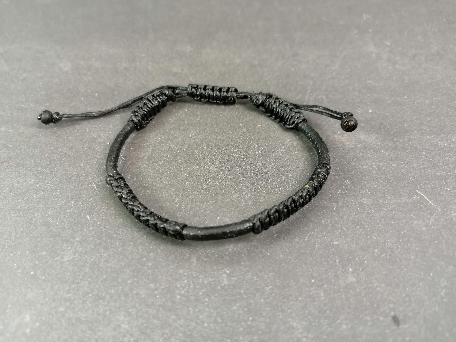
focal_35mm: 29
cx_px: 228
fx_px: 382
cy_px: 171
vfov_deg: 48.2
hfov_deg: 61.7
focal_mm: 4.75
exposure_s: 1/50
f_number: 1.8
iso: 100
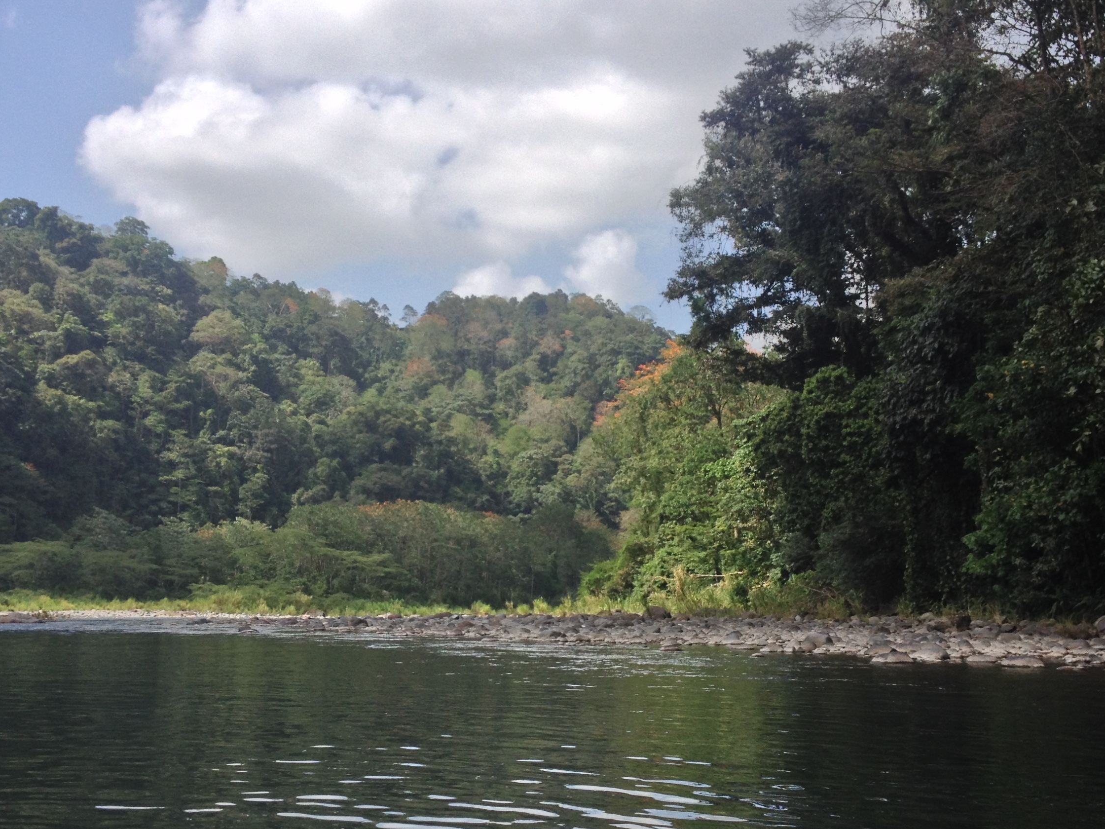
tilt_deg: +0.7
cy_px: 477
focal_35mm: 51
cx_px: 528
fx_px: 1628
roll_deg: +1.2
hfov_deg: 37.5
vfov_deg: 28.5
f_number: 2.4
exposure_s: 1/1255
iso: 50
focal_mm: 4.28
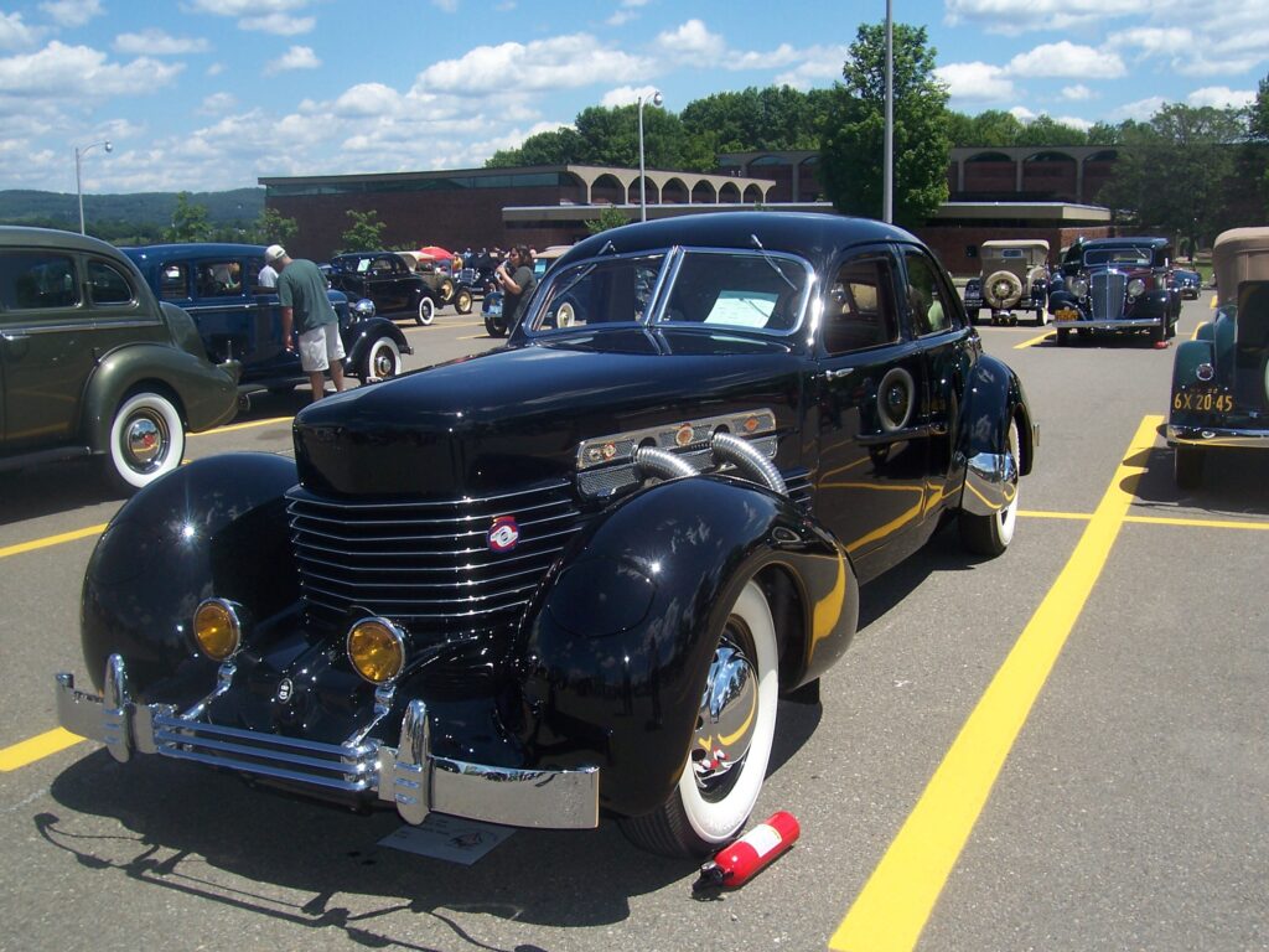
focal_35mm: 34
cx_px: 634
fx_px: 1246
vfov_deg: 41.8
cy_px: 476
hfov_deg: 54.0
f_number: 5.6
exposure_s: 1/500
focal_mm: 5.6
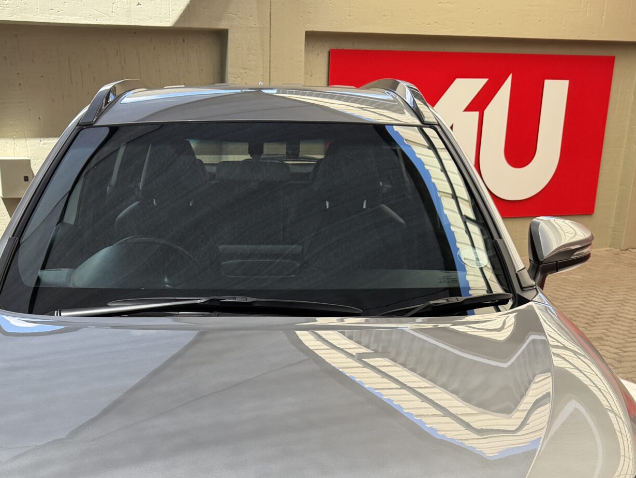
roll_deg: -0.8
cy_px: 467
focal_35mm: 50
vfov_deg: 27.6
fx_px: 919
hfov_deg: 38.0
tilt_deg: -21.7
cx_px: 242
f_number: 1.78
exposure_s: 1/559
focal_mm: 6.76
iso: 80
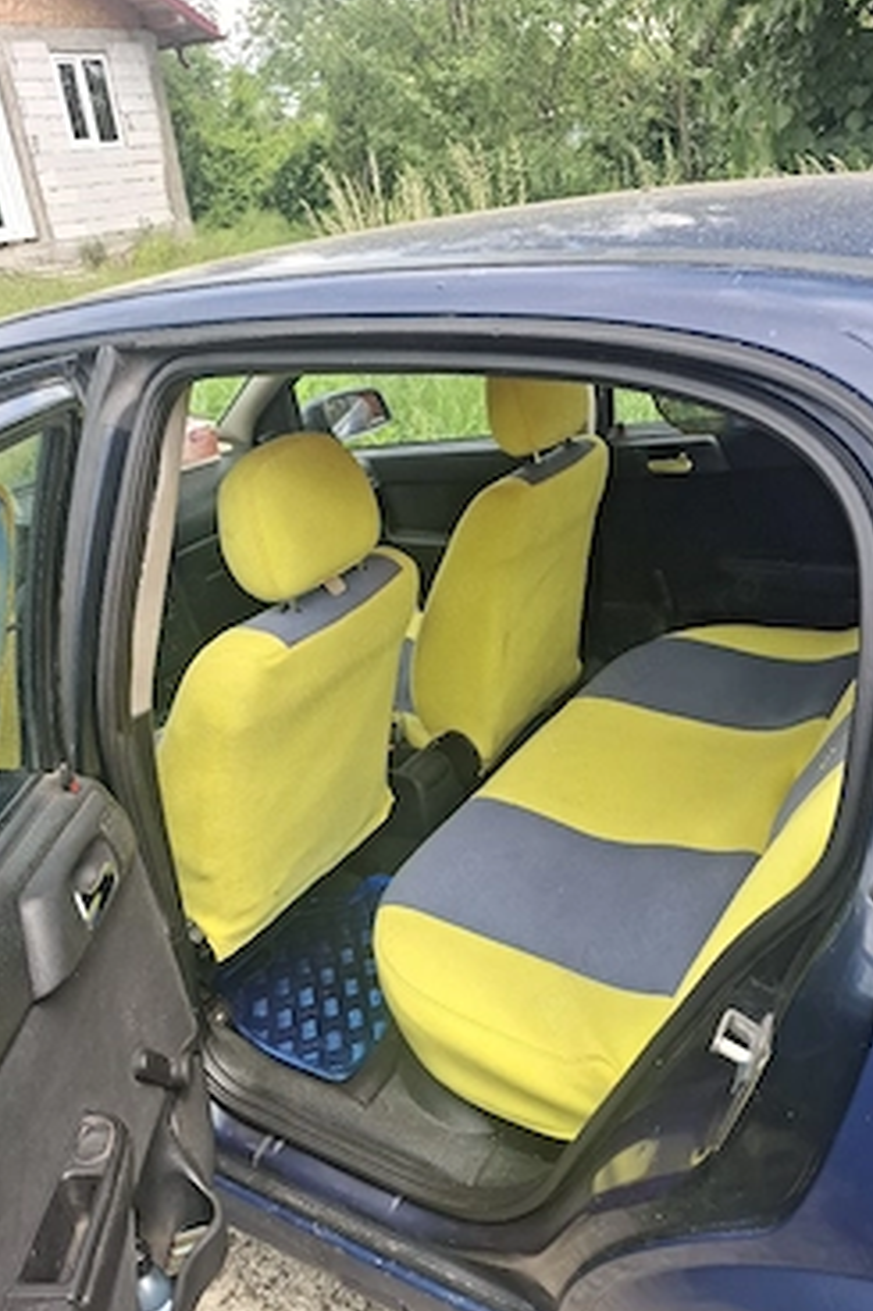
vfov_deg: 69.3
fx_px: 947
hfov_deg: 49.5
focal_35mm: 26
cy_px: 698
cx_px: 442
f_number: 1.8
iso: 50
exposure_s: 1/476
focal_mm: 5.54
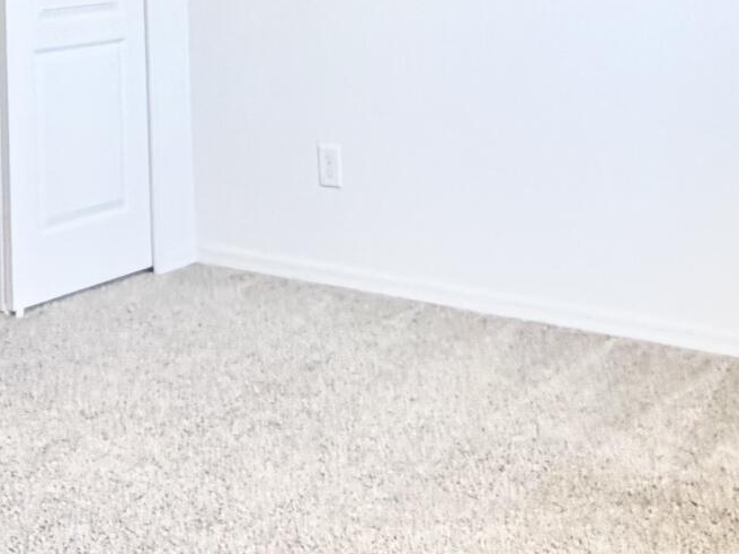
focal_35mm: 64
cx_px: 150
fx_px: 1366
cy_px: -207
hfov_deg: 29.6
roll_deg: +1.9
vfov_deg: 20.5
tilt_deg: +4.9
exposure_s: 1/120
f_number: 2.2
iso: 250
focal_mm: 2.22
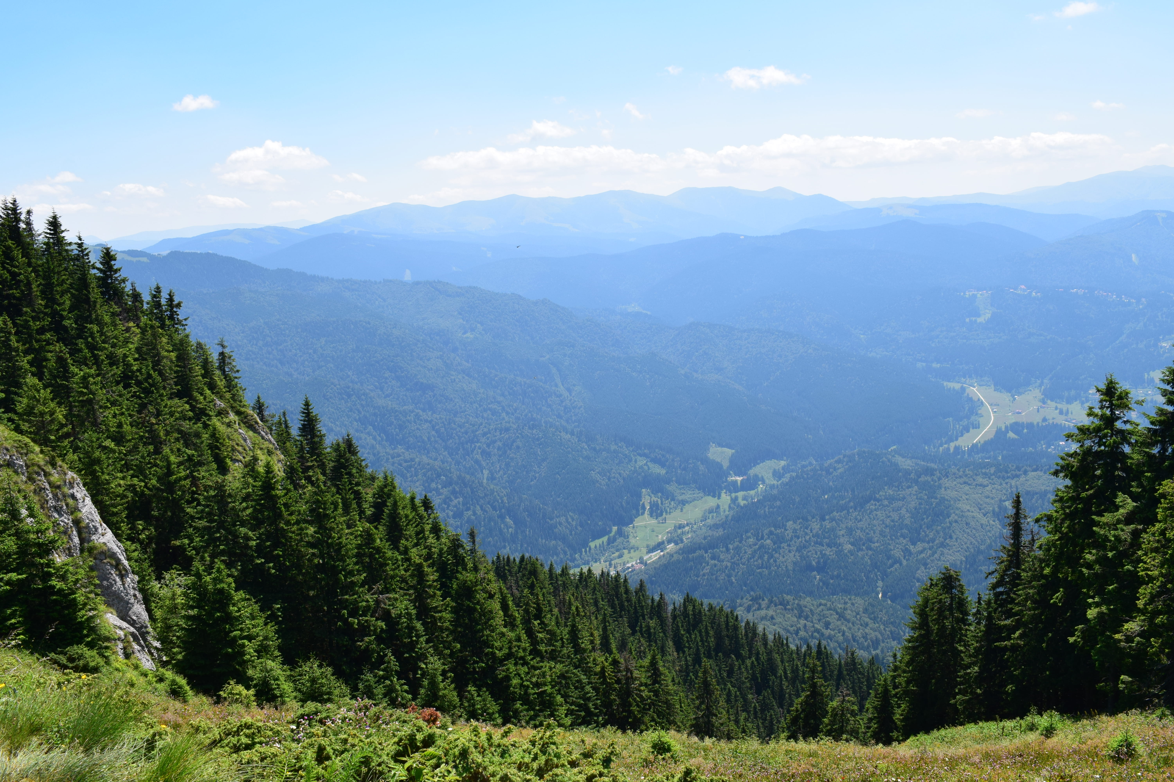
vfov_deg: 38.4
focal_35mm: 34
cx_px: 587
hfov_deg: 55.1
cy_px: 391
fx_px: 1125
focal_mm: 23
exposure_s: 1/500
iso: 400
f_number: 11
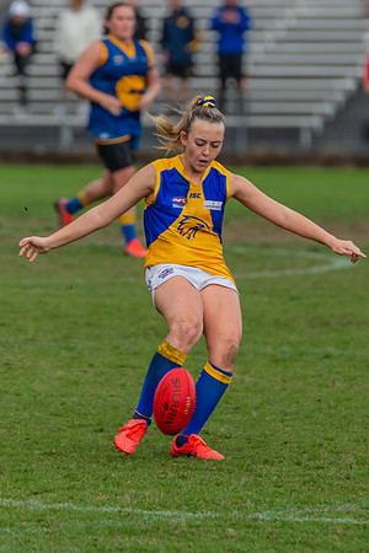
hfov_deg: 1.9
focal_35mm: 717
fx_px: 11026
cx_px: 322
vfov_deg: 2.9
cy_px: 238
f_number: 6
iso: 1100
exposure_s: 1/1250
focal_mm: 420
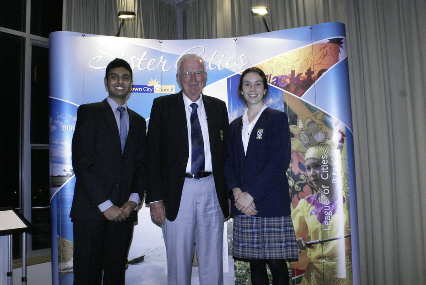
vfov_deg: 43.7
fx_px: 355
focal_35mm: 30
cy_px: 142
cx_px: 213
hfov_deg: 61.9
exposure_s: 1/40
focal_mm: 20
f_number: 10
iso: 1600
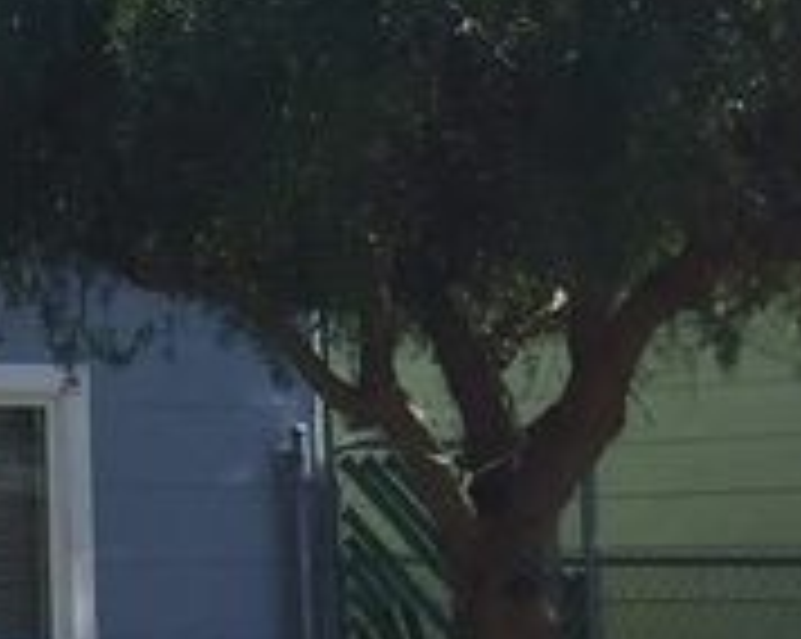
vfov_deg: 9.5
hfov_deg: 10.4
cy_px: 400
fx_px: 3860
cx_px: -1071
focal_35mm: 163
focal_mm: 4.15
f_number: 2.2
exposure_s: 1/1068
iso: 32
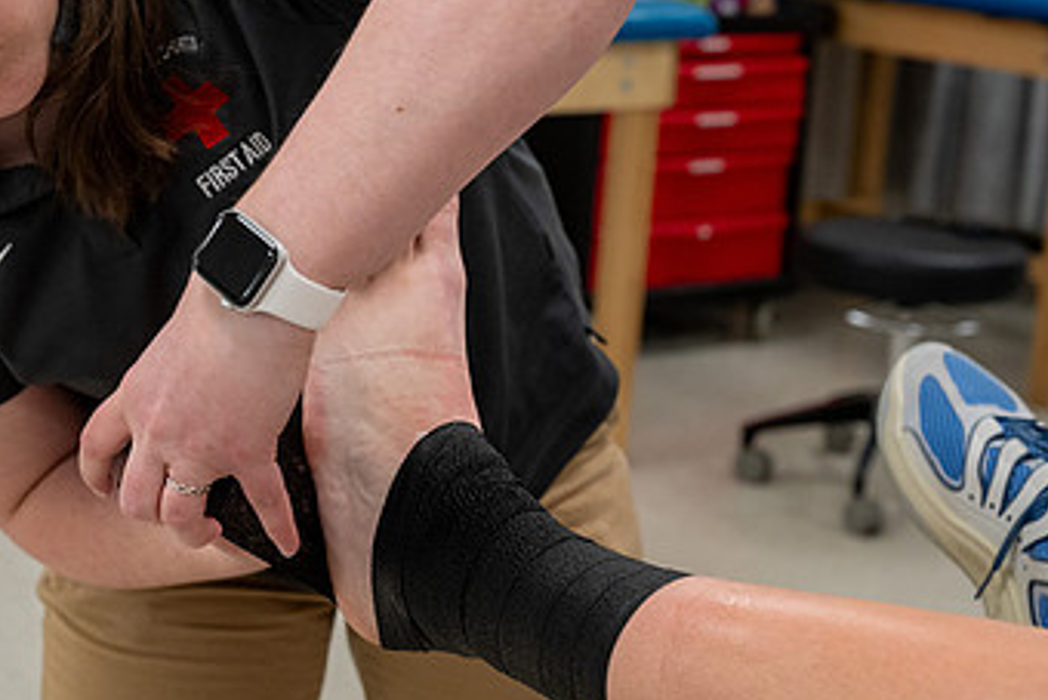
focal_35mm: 72
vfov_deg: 18.9
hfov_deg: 27.2
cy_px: 249
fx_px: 2097
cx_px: 132
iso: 1600
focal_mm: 37
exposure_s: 1/400
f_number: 4.5
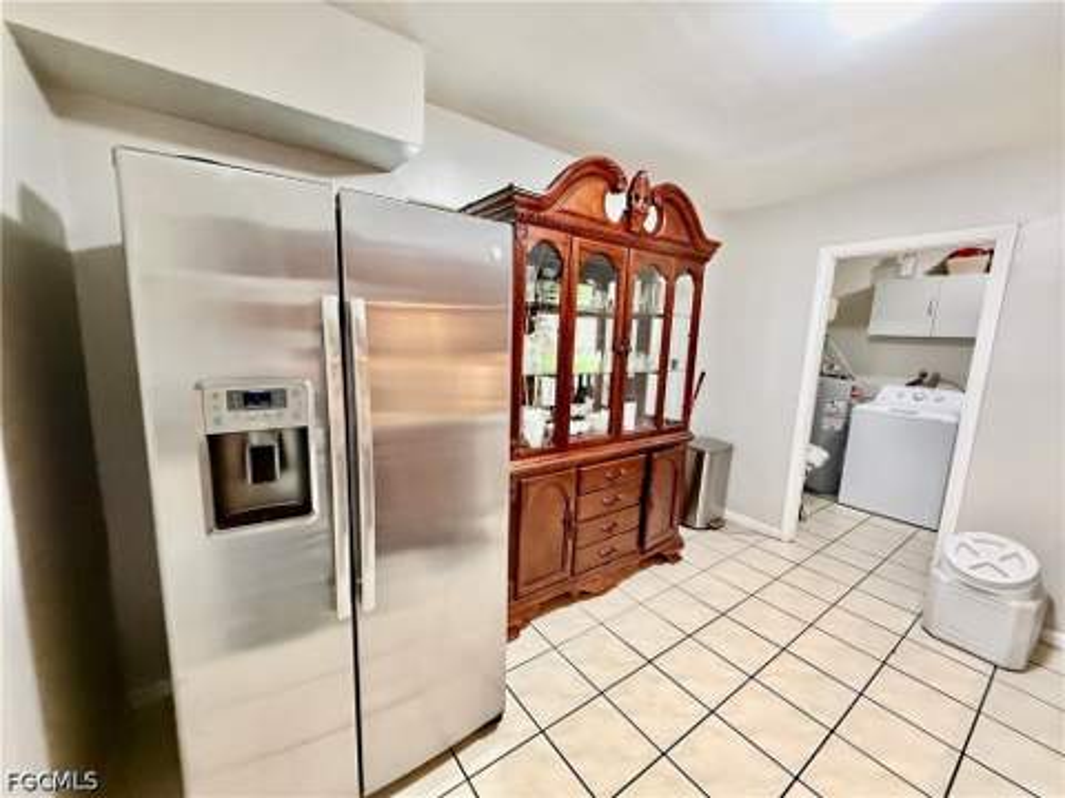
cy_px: 399
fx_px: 431
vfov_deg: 85.7
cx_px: 532
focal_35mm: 14
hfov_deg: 102.1
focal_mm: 2.22
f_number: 2.2
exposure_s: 1/60
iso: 800
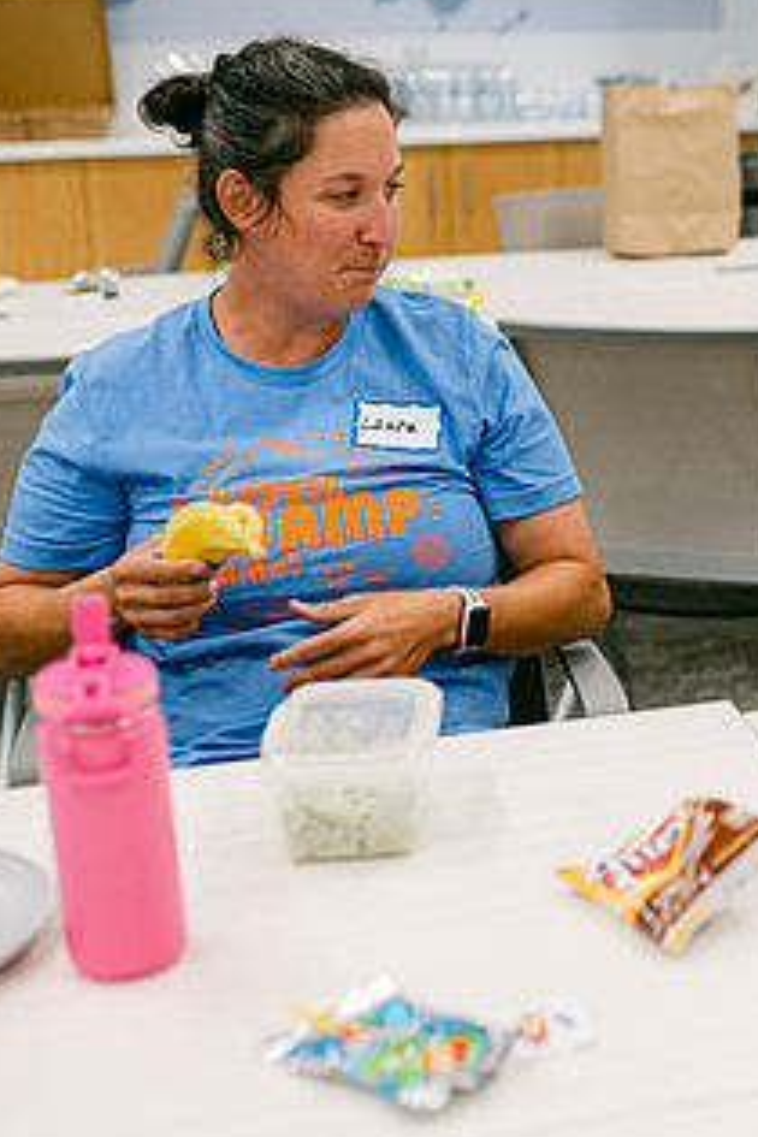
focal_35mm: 67
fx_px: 2116
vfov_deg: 30.0
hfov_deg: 19.5
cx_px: 828
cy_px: 500
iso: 140
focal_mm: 35
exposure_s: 1/125
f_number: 2
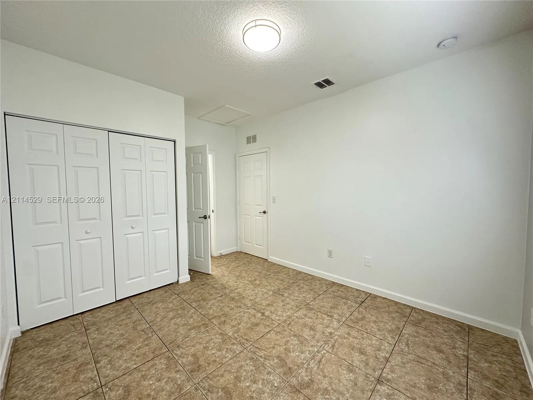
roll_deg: -0.4
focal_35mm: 14
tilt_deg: -1.0
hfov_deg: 102.1
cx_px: 266
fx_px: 216
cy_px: 200
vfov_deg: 85.7
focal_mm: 2.22
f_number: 2.2
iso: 200
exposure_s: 1/120
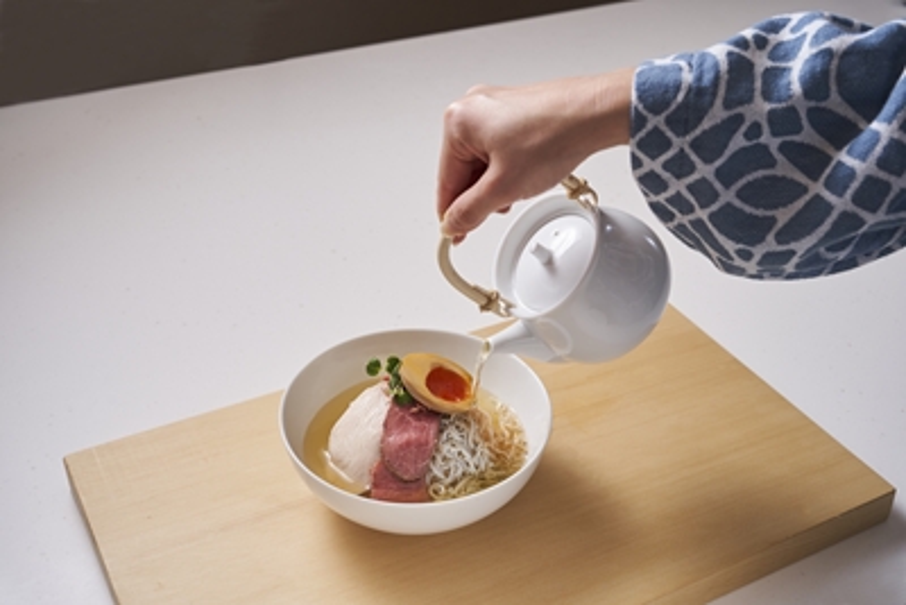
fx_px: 1108
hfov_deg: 44.5
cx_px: 453
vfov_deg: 30.5
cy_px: 302
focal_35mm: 44
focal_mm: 44
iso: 100
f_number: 7.1
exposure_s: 1/50
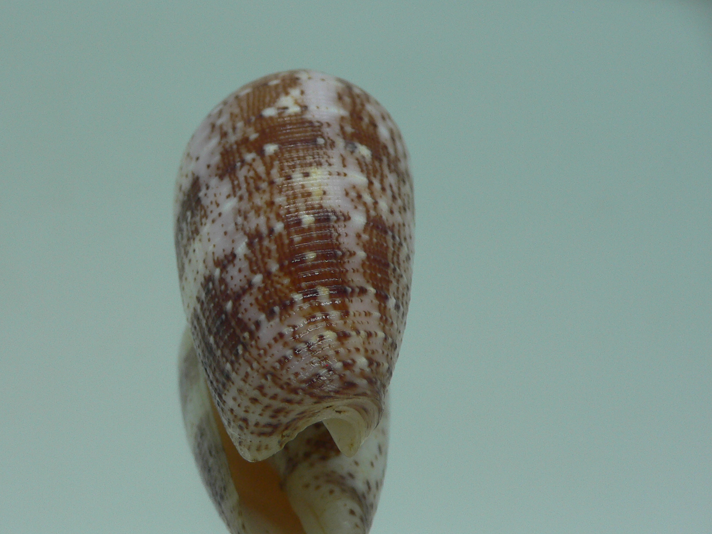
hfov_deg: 43.6
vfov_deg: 33.6
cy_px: 301
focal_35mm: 43
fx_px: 885
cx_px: 278
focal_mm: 4.6
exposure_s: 1/60
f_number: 2.8
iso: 80
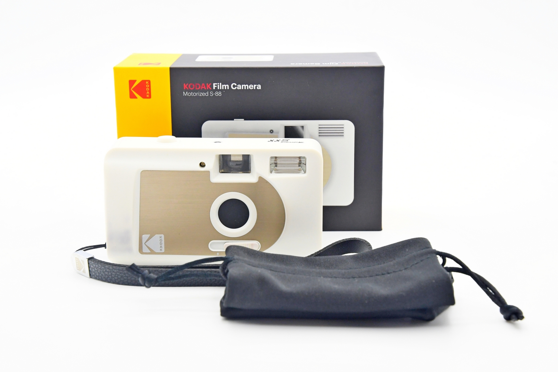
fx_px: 1069
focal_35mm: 69
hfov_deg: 29.2
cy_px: 186
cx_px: 279
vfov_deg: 19.7
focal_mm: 46
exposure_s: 1/125
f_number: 8
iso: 1250
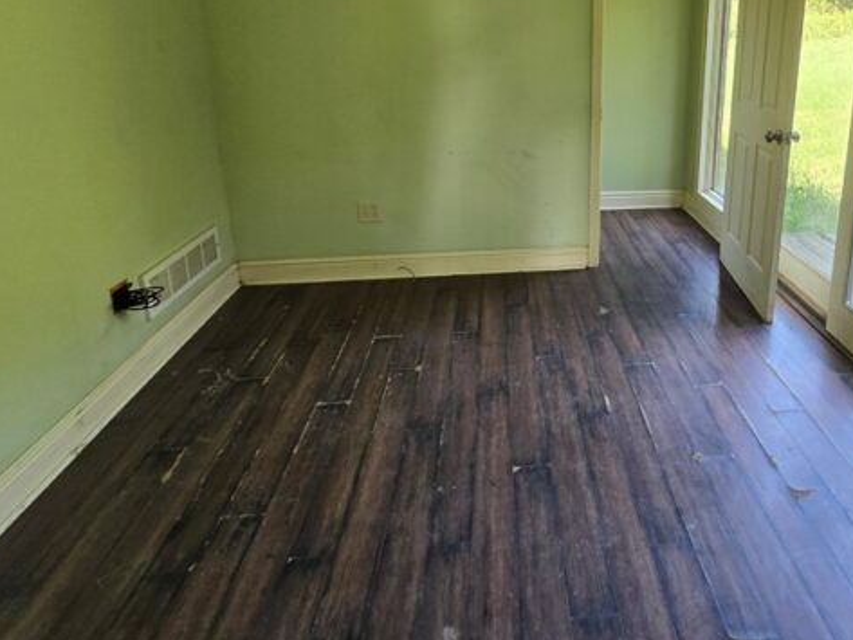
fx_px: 542
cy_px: 178
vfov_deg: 58.6
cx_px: 559
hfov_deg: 74.3
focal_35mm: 22
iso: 100
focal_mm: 2.2
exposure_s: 1/60
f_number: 2.2
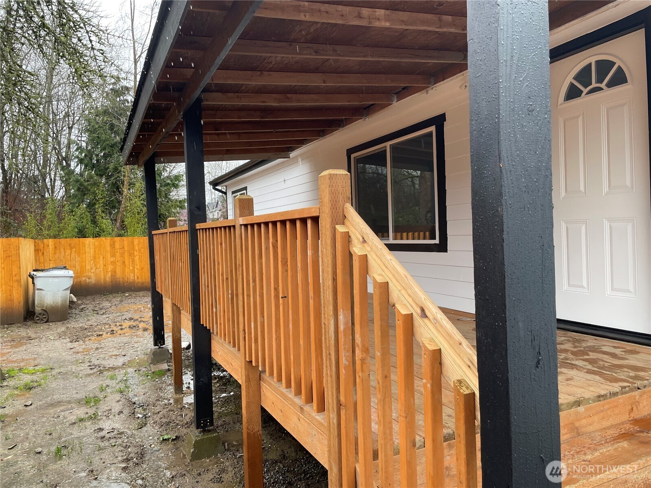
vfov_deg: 53.1
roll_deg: -0.1
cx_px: 326
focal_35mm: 26
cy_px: 244
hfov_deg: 67.3
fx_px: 489
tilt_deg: -1.2
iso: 50
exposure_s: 1/121
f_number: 1.6
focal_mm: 4.2
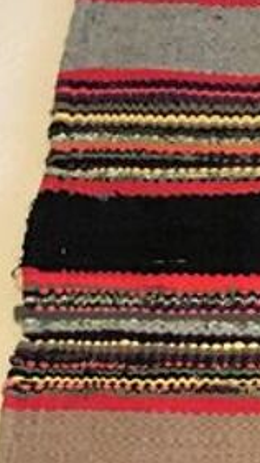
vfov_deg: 13.9
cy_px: 561
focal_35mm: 150
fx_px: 1839
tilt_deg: -59.7
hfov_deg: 7.6
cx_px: 599
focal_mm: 4.15
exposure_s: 1/17
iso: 200
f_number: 2.2
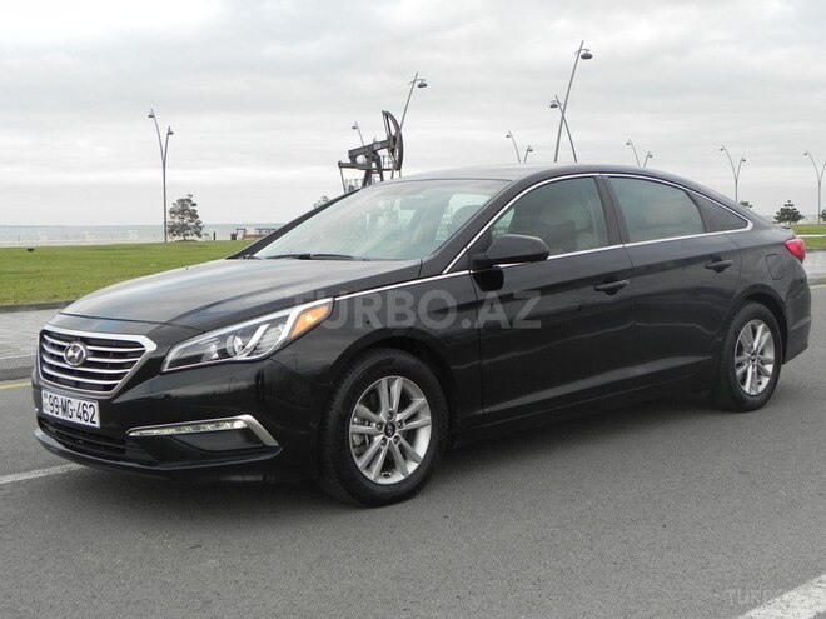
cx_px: 413
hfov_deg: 41.2
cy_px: 310
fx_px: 1098
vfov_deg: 31.5
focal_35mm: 46
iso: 160
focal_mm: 8.2
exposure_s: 1/61.8
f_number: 3.2
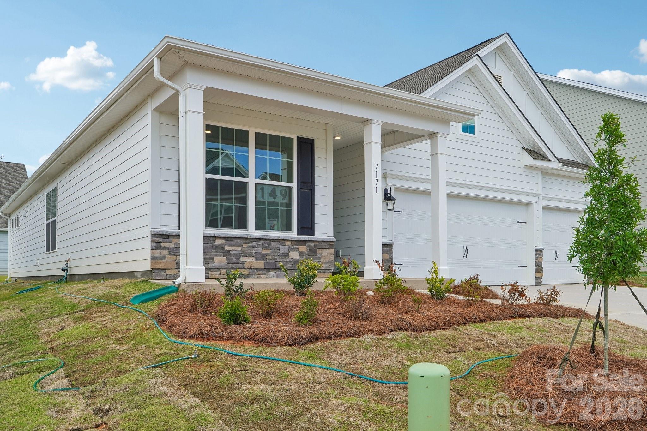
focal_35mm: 30
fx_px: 539
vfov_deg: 43.6
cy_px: 216
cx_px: 324
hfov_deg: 61.9
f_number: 8
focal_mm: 20
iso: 100
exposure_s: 1/60
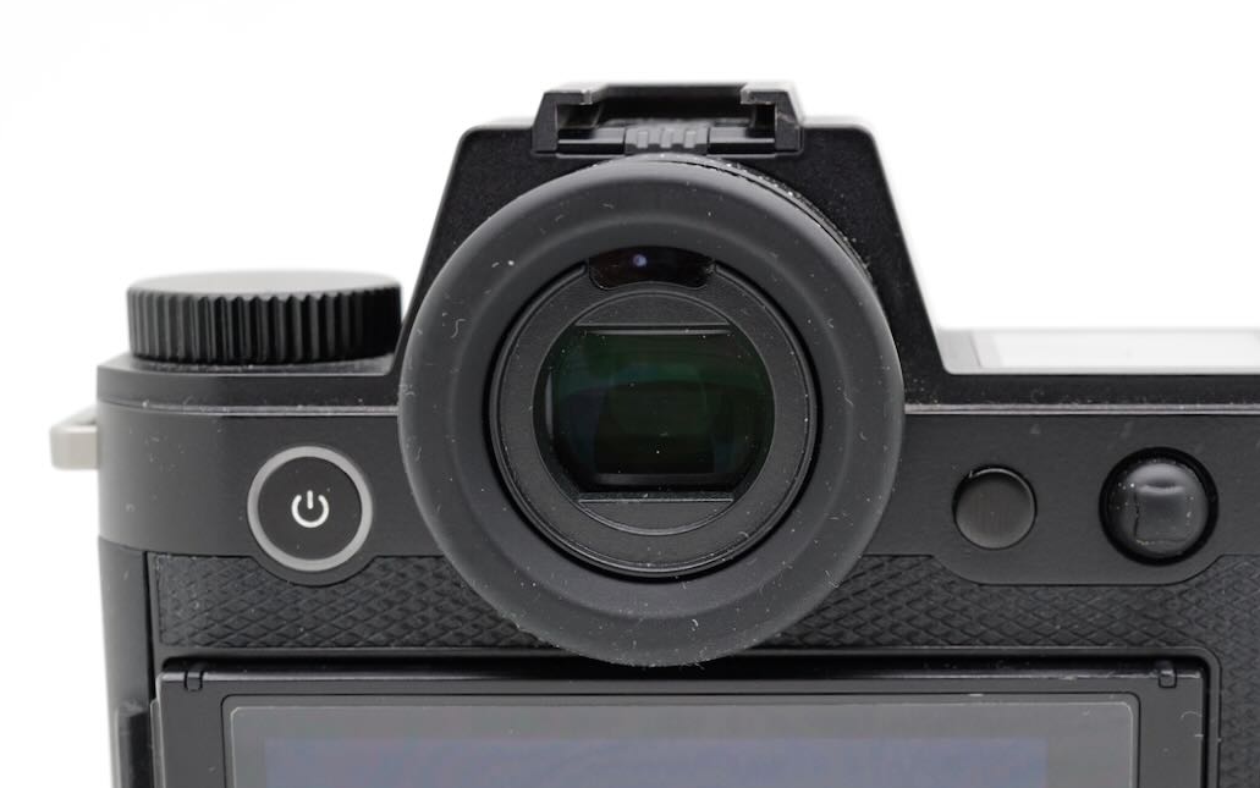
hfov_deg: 24.2
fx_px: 2920
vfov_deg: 15.3
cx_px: 863
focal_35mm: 85
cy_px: 662
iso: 800
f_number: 9
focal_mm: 43
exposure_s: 1/60
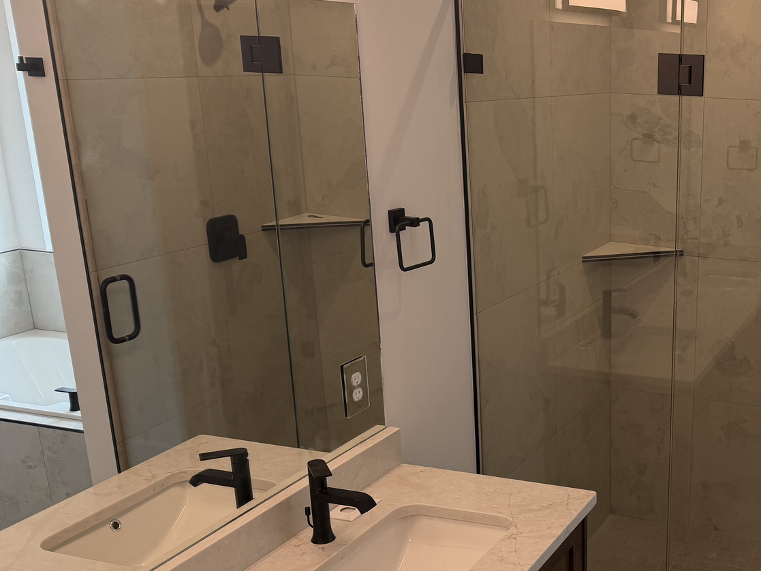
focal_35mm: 44
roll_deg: -1.3
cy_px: 383
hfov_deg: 39.7
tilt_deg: -17.6
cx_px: 692
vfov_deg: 32.6
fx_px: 967
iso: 100
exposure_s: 1/182
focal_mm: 6.76
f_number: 1.78
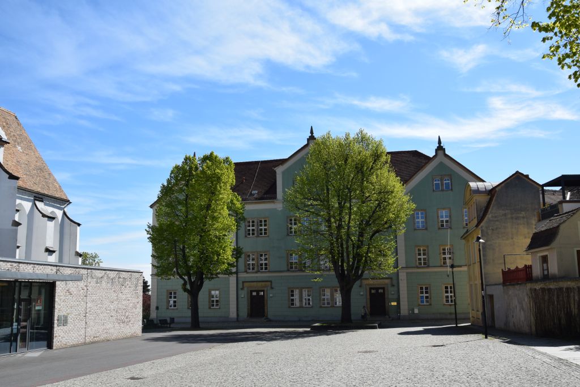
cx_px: 290
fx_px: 580
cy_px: 194
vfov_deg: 36.9
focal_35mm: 36
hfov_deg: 53.1
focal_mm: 24
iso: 200
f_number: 10
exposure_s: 1/400
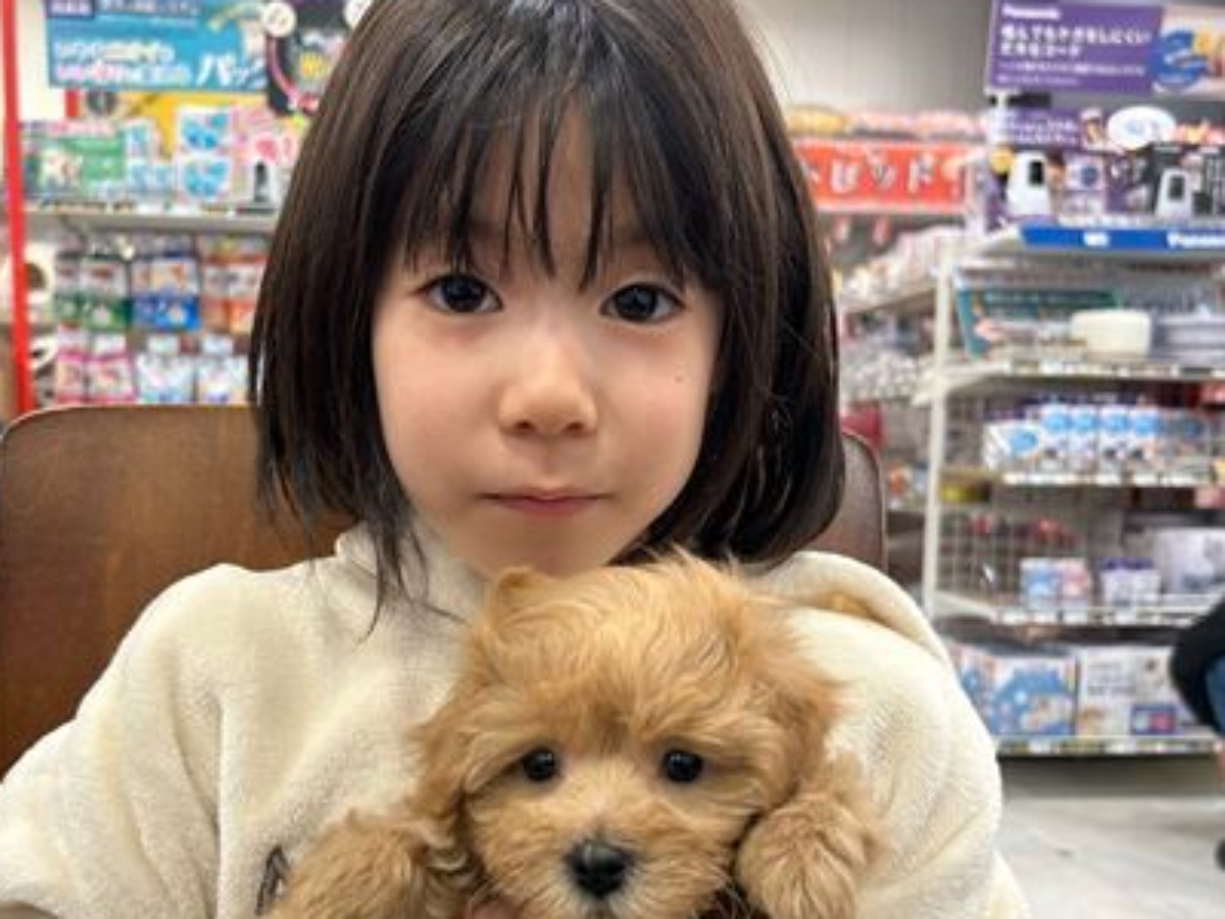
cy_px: 610
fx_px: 1380
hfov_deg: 47.8
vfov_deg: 36.5
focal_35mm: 39
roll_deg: -0.5
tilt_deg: -6.1
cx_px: 536
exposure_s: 1/100
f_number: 1.5
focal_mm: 5.7
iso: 125
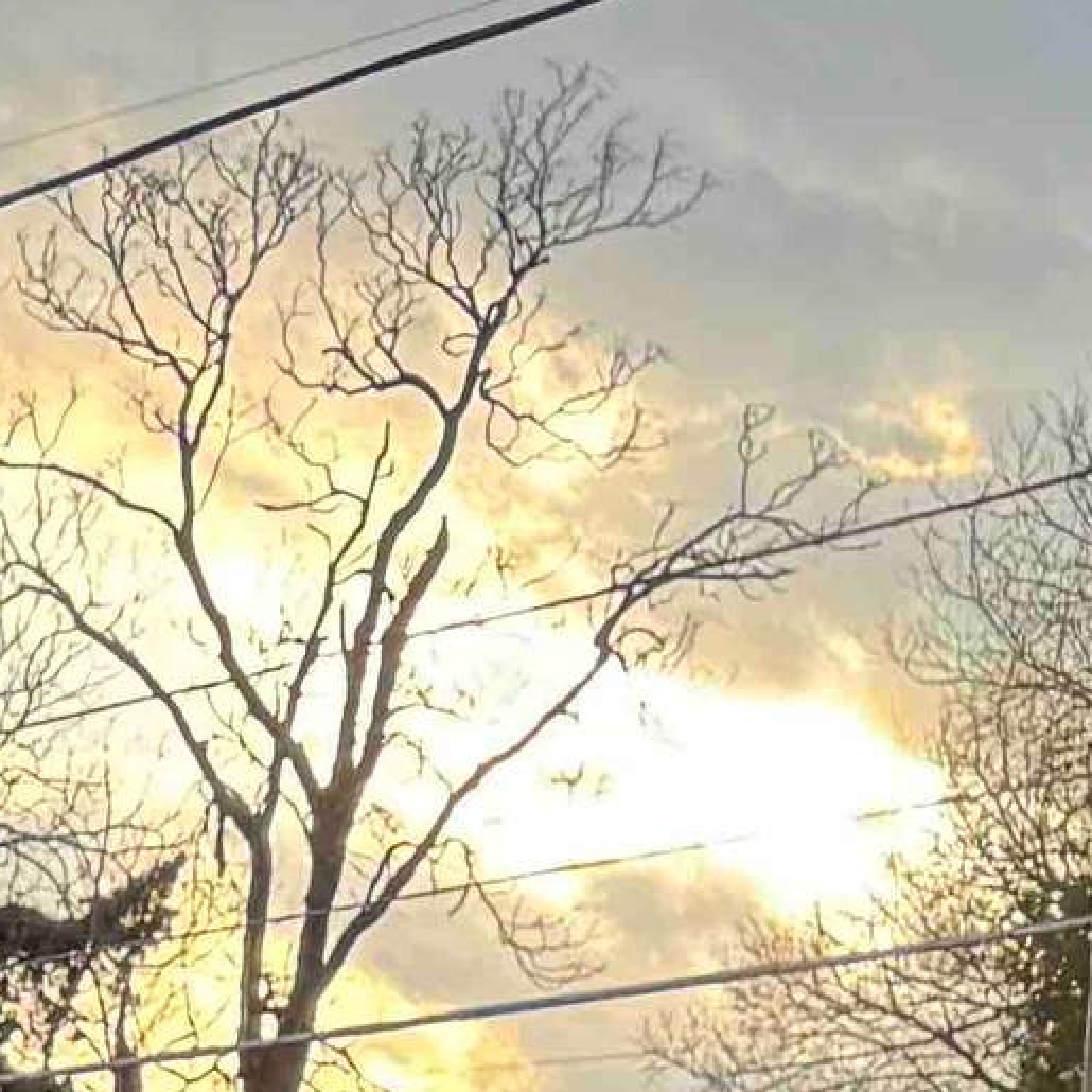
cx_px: -1349
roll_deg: -0.2
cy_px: 2674
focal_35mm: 166
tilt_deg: -8.6
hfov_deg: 9.6
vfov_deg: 9.3
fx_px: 5925
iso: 80
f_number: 1.78
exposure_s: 1/912
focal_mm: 6.86
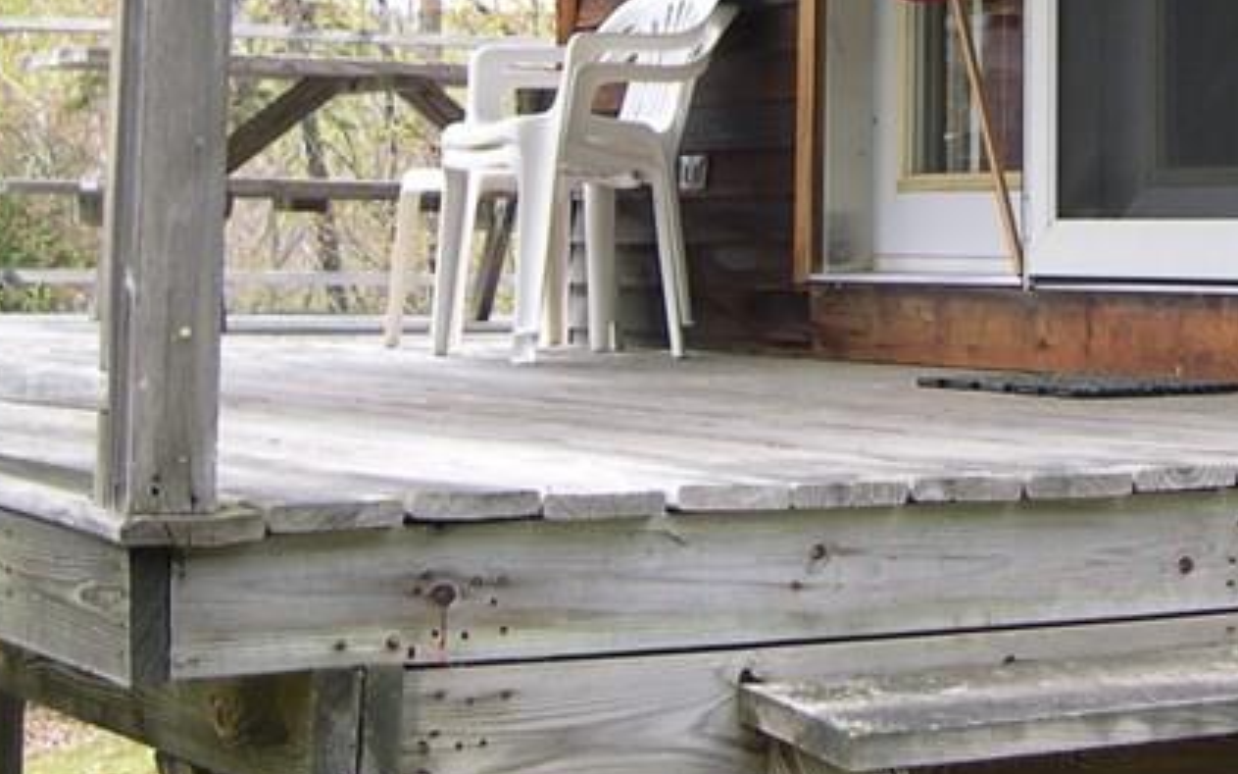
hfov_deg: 20.6
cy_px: -268
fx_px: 3306
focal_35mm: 98
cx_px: 1179
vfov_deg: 12.9
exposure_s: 1/233
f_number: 2.8
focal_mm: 8
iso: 100
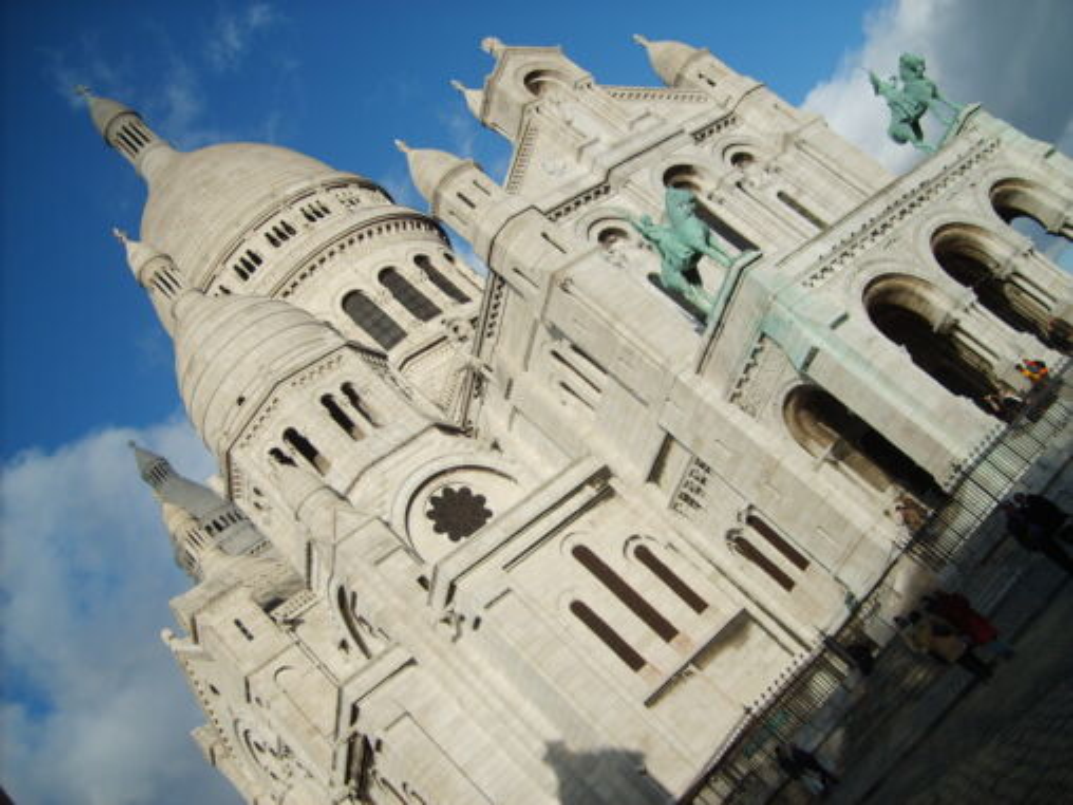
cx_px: 536
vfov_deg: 40.7
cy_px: 402
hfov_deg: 52.6
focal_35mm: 35
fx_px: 1085
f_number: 7.1
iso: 50
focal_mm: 5.8
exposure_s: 1/250
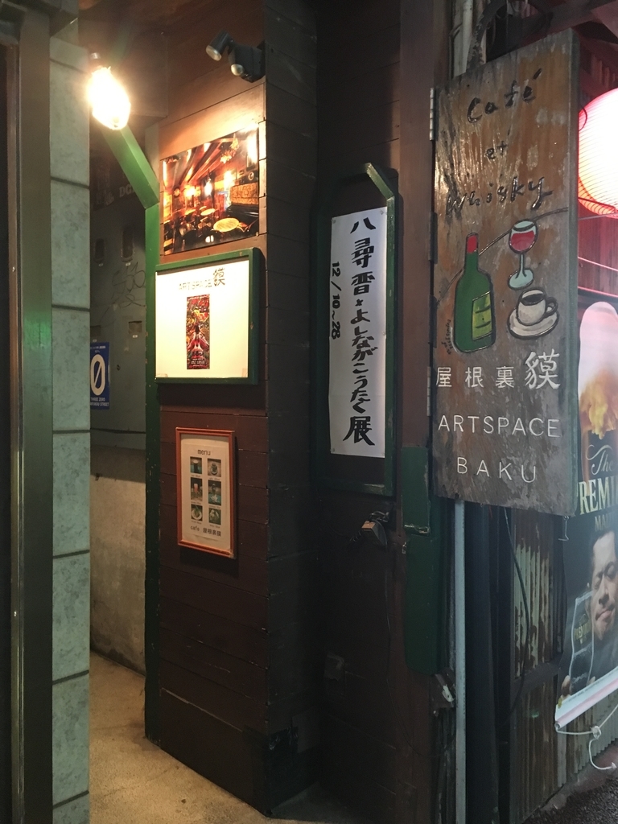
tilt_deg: +0.1
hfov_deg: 48.2
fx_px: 690
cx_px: 309
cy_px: 412
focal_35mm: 29
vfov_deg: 61.7
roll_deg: +0.5
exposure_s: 1/15
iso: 200
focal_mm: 4.15
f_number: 2.2
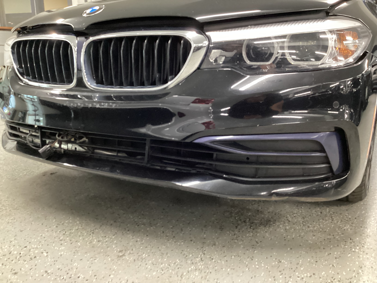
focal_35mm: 31
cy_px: 142
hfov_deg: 58.4
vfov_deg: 45.4
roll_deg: +0.7
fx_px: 338
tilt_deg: -16.3
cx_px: 188
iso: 500
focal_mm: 3.3
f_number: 2.4
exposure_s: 1/25
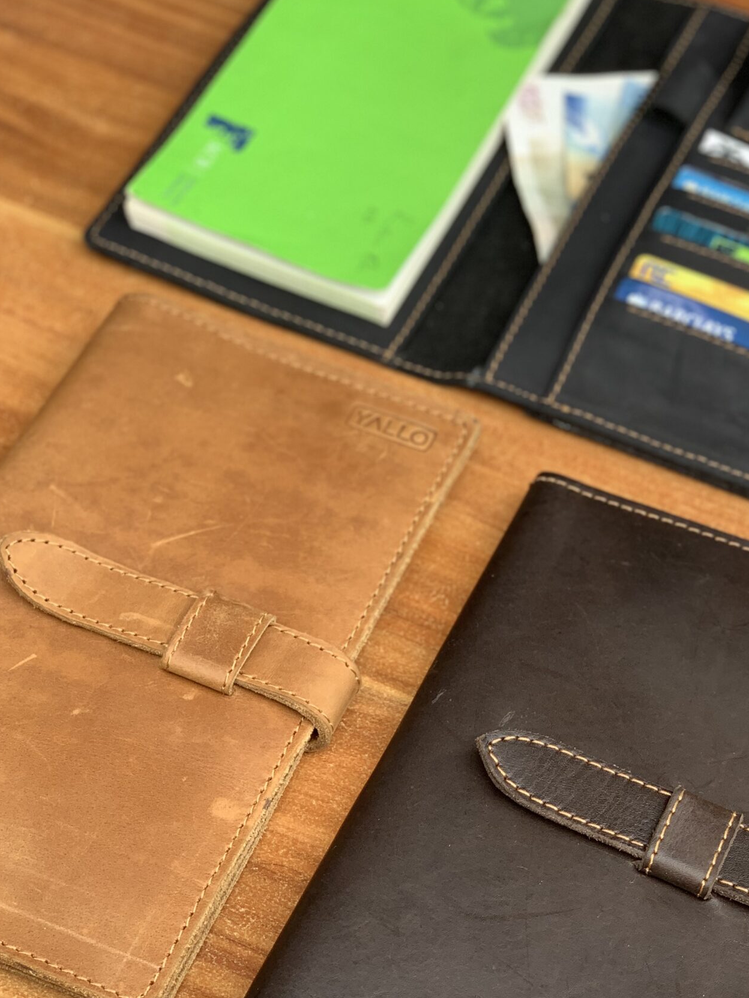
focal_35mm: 80
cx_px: 493
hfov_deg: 18.4
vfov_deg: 24.4
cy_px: 531
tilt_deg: -51.6
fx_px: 2308
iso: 16
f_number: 2.4
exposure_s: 1/126
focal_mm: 6
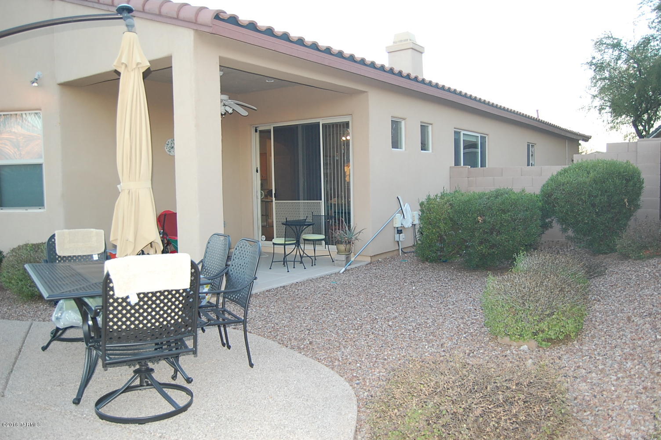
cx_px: 330
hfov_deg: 64.6
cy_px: 220
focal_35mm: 28
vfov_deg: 45.6
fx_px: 523
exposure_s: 1/60
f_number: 3.5
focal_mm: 19
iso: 400
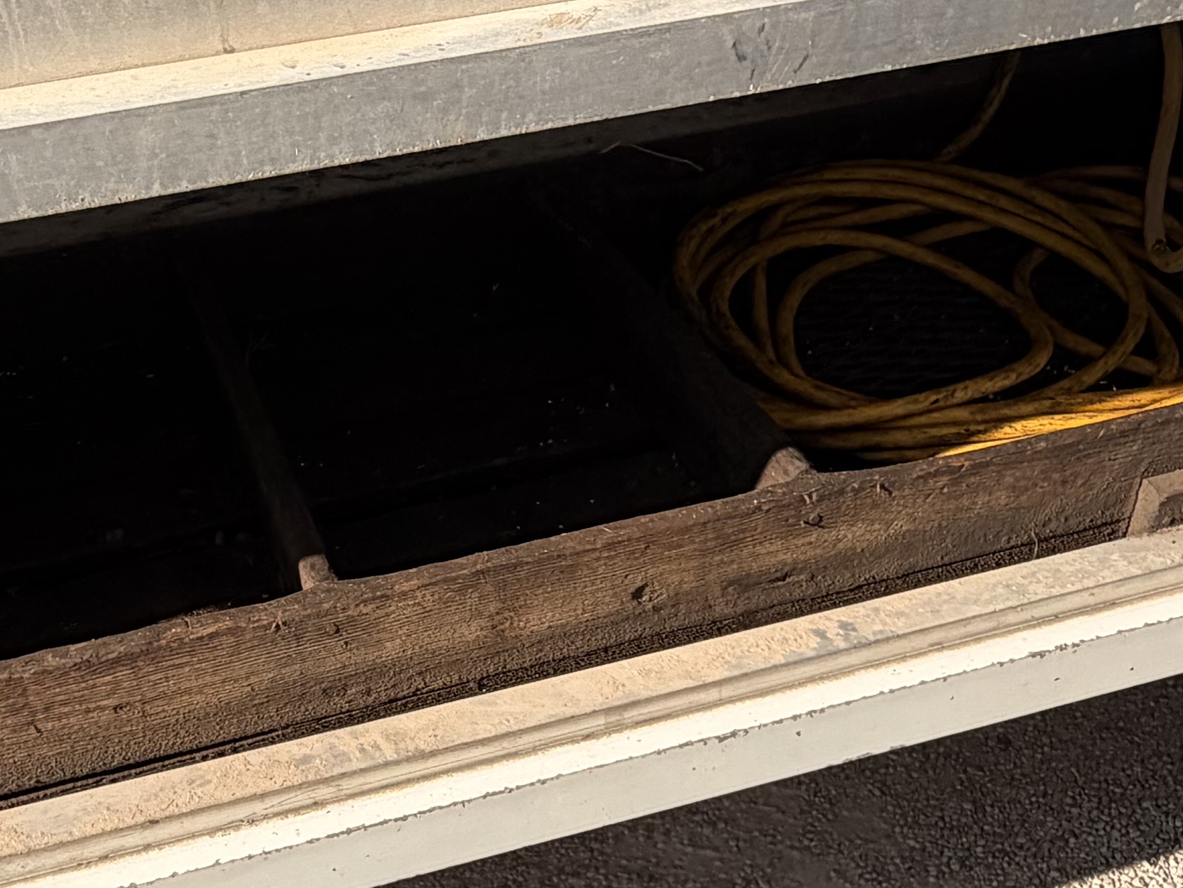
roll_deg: +5.3
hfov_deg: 39.4
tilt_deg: -36.5
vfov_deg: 30.1
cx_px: 462
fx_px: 1641
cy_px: 556
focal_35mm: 48
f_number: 2.2
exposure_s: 1/770
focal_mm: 2.22
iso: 32
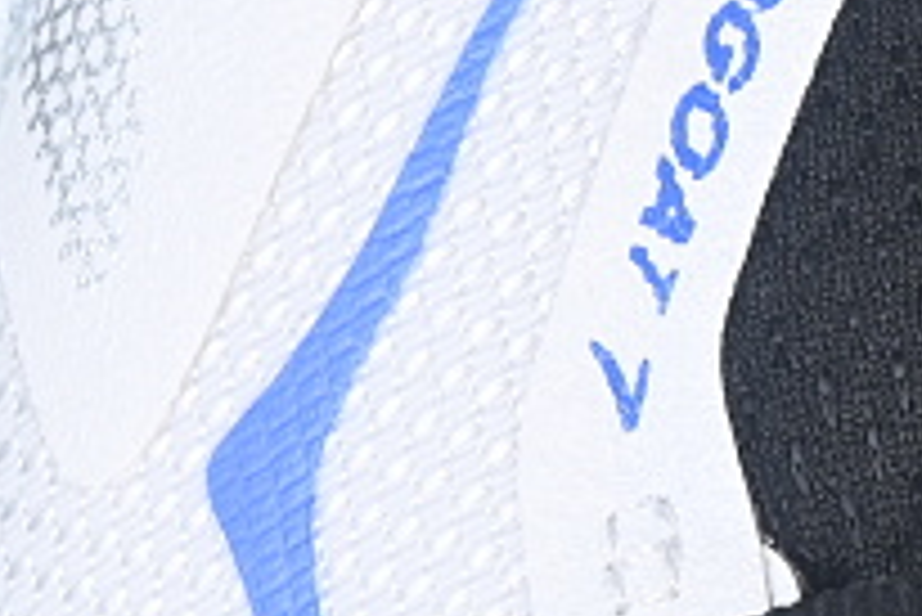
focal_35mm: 395
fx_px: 10123
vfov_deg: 3.5
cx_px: 1007
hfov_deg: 5.2
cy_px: 360
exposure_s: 1/60
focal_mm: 50
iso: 160
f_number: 7.1
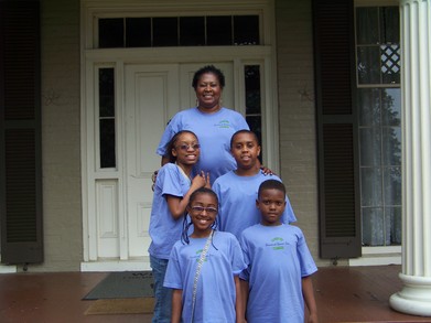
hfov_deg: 38.9
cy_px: 162
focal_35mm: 49
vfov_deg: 29.7
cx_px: 216
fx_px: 610
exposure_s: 1/200
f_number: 2.8
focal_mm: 7.6
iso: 67
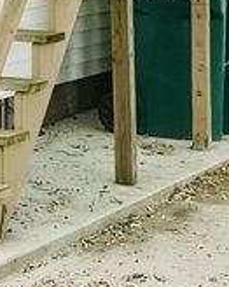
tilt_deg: +5.0
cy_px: -340
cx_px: -205
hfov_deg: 7.3
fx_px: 1747
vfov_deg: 8.7
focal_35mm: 206
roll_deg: -1.2
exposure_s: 1/903
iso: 80
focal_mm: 6.86
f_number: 1.78
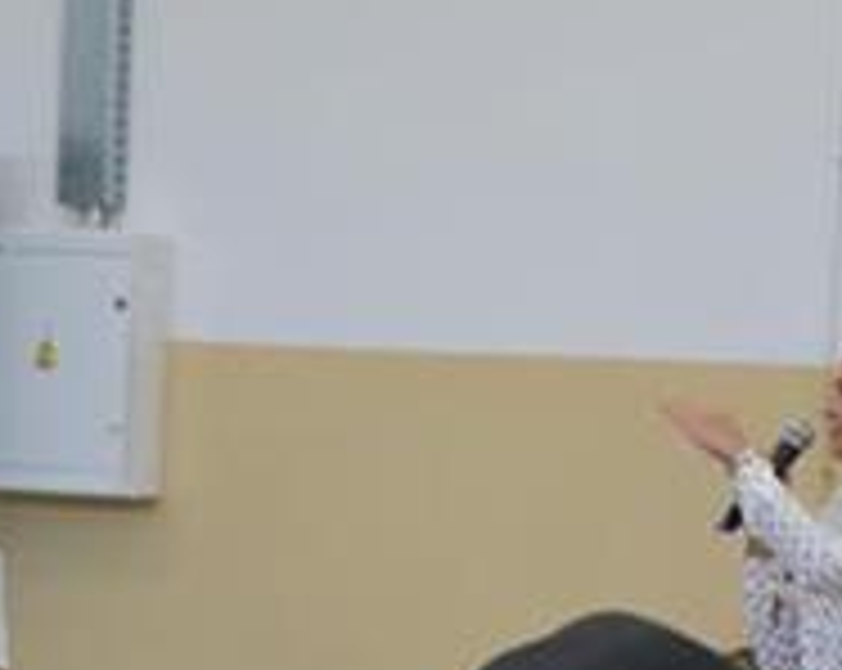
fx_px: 4877
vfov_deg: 7.8
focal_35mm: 196
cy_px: 704
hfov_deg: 9.7
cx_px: 1090
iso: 500
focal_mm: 40
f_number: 5
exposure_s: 1/60
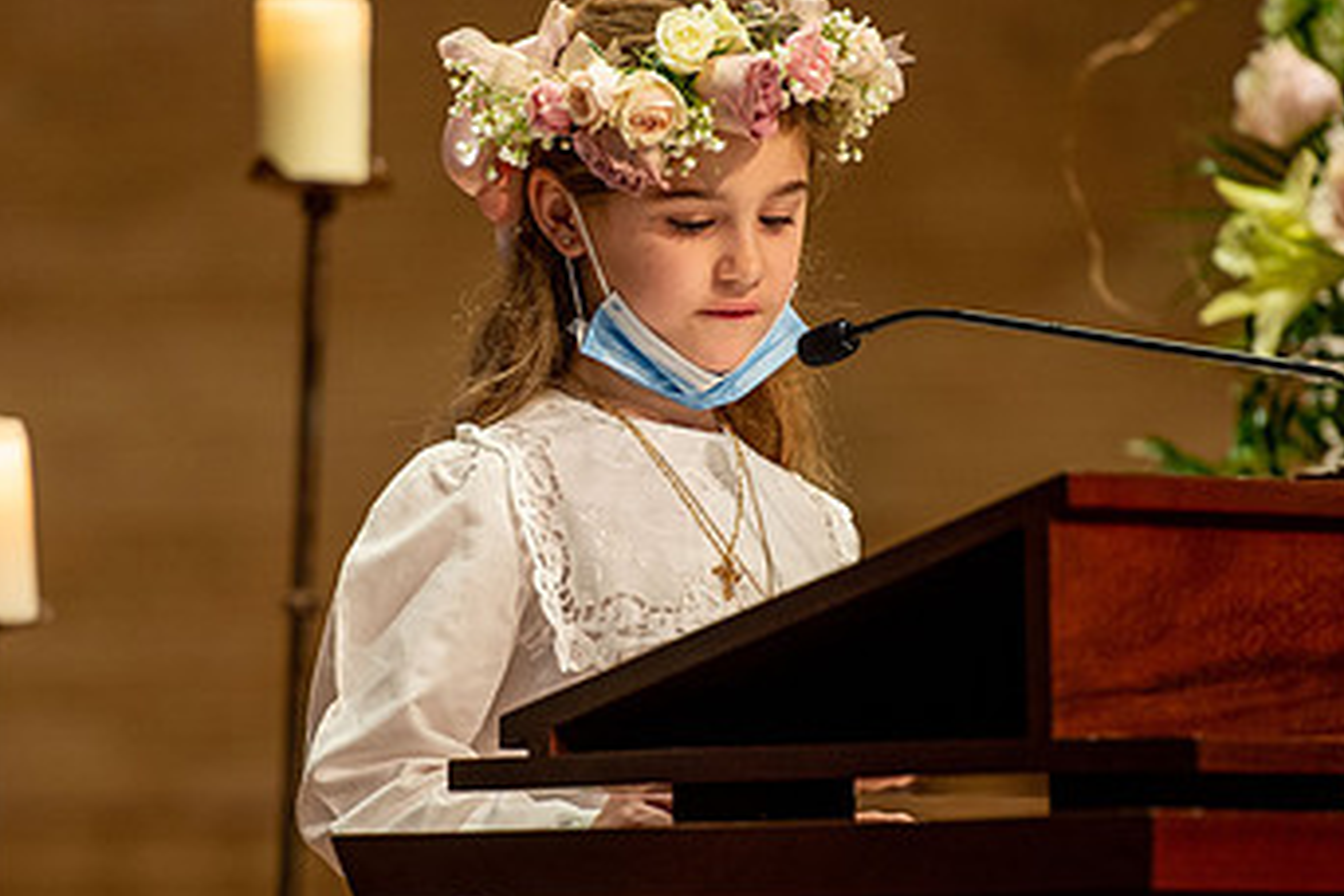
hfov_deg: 6.1
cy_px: 534
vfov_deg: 4.1
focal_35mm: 339
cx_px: 586
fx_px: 12655
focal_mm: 200
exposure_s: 1/100
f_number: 2.8
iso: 1600
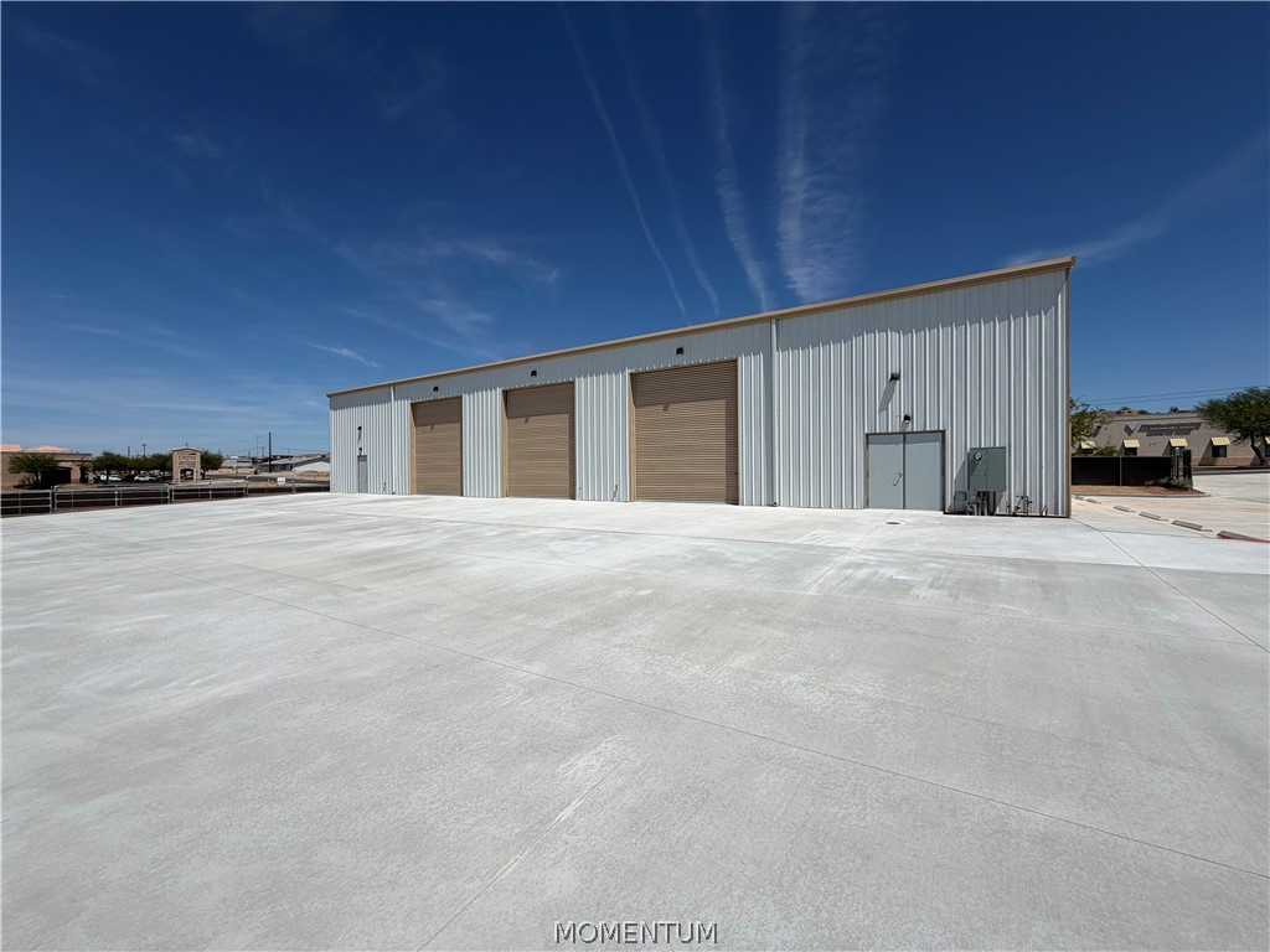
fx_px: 514
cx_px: 635
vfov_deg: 85.7
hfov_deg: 102.1
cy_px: 476
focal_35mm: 14
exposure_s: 1/2237
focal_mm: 2.22
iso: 20
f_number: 2.2
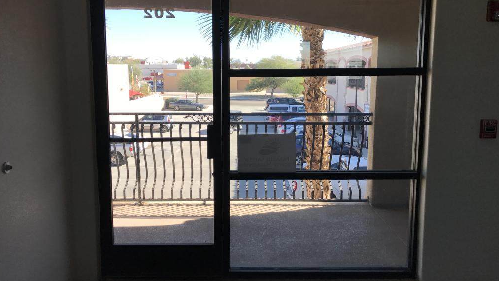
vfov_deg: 37.7
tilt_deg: -8.3
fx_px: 410
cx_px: 248
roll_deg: +0.4
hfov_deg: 62.6
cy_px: 125
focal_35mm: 31
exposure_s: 1/429
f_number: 1.8
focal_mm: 3.99
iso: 20
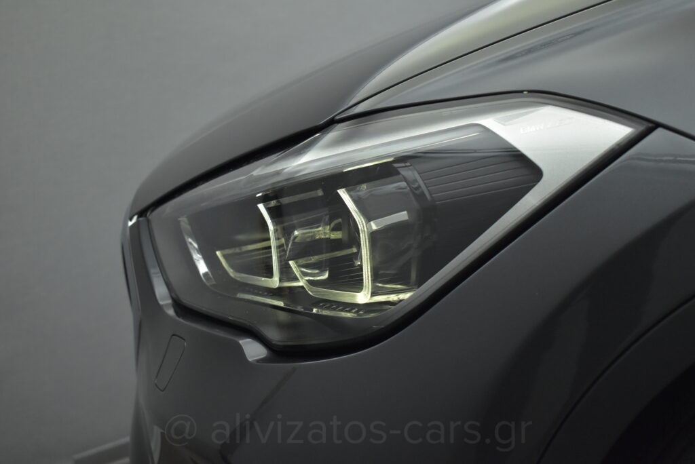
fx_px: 1101
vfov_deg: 23.8
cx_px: 348
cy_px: 232
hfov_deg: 35.0
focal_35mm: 57
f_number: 4.8
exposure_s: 1/200
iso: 1600
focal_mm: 38
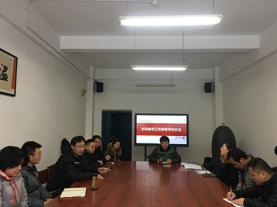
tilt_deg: +6.9
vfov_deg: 48.2
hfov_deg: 61.7
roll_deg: -0.6
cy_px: 104
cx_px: 138
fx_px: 232
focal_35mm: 29
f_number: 2.2
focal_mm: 4.15
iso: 50
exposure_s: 1/17
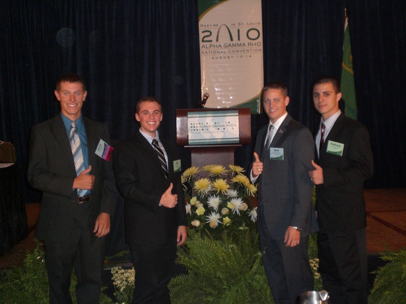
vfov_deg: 28.6
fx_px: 598
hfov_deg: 37.5
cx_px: 203
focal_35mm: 51
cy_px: 152
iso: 200
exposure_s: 1/60
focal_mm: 8.44
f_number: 3.6
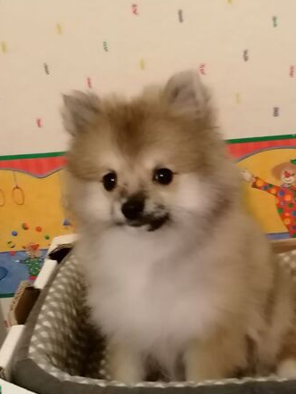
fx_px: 626
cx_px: 189
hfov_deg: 26.5
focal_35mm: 55
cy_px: 255
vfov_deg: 34.7
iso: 500
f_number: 1.8
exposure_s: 1/20
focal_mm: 3.62
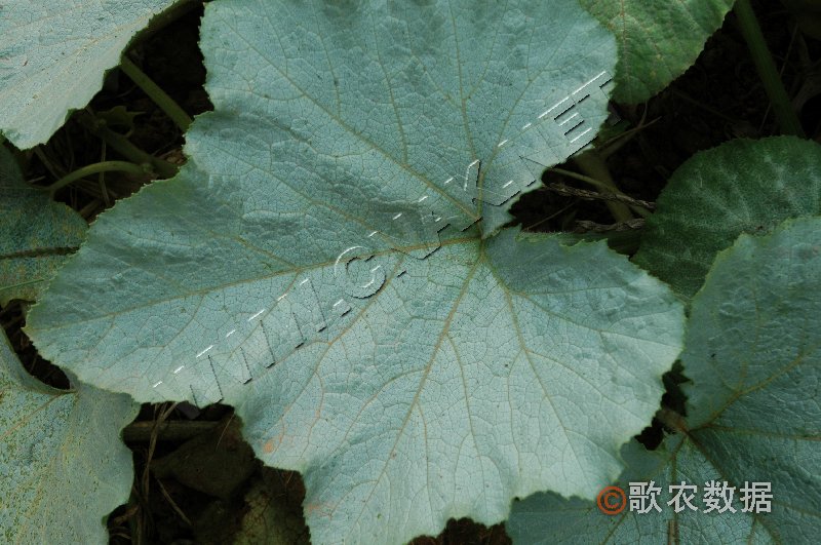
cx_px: 410
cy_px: 272
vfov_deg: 22.6
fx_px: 1366
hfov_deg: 33.4
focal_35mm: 60
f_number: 13
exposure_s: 1/100
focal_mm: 40
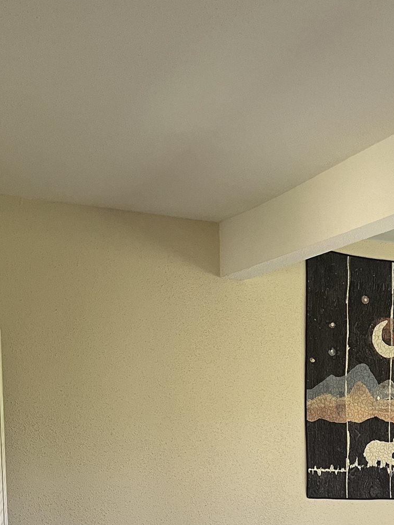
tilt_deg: -7.6
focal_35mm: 60
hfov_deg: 23.7
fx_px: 910
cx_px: 359
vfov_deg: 29.4
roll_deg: -0.7
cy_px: 557
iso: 160
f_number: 1.6
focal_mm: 5.1
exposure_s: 1/60
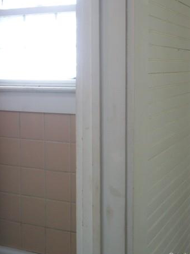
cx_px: 98
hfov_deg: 25.7
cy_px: 80
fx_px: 417
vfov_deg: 33.4
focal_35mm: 57
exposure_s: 1/40
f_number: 3.2
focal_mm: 7.1
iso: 80
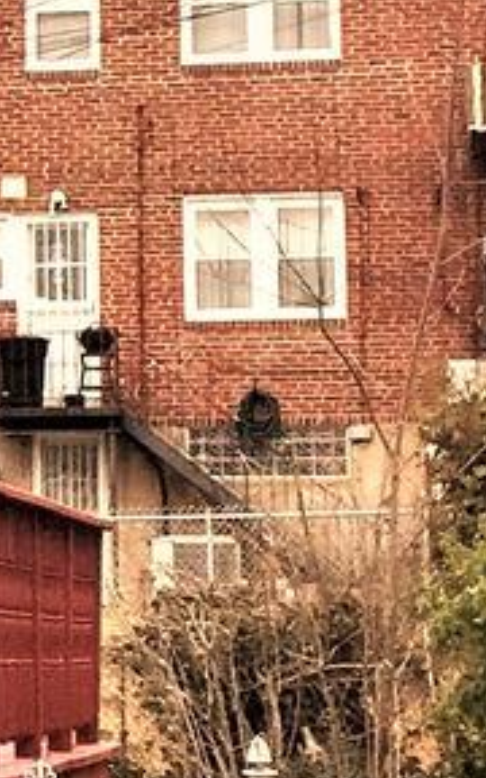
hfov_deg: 7.3
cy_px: 273
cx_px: -833
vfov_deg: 12.8
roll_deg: -0.4
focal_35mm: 164
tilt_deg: +6.2
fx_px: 3476
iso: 32
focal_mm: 4.15
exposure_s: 1/807
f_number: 2.2
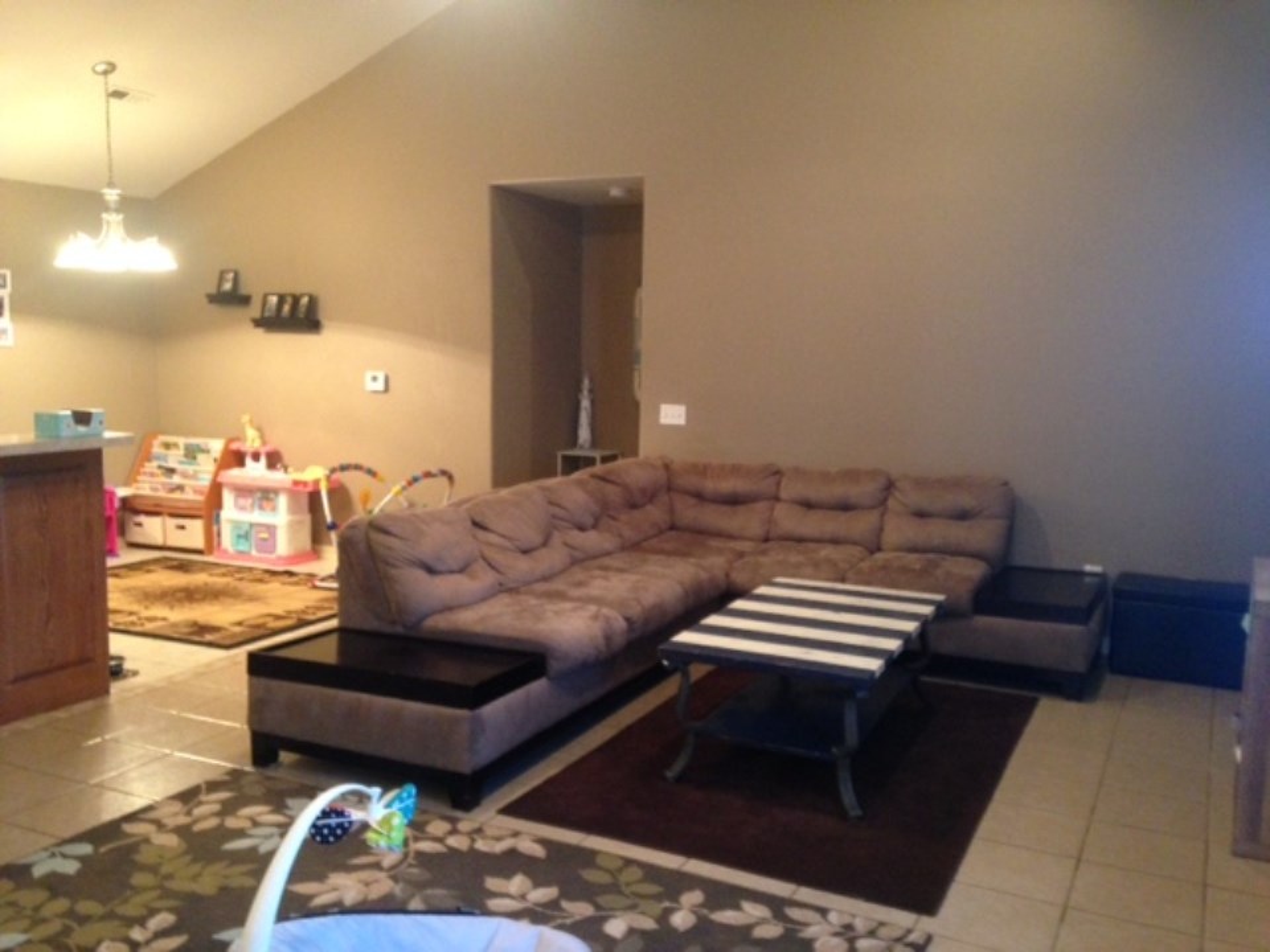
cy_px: 476
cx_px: 635
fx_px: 1211
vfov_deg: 42.9
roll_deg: -0.5
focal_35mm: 33
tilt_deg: -6.5
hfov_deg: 55.4
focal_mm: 4.12
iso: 250
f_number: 2.4
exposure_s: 1/20
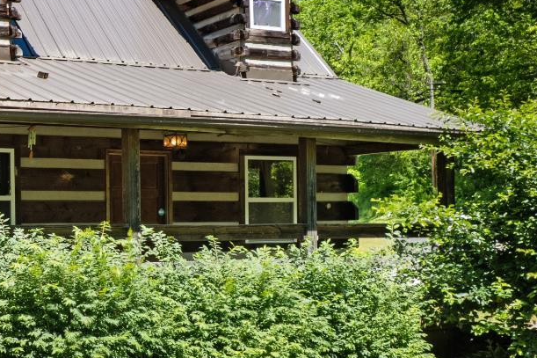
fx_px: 805
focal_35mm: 54
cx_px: -43
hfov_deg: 32.7
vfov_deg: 25.0
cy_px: 215
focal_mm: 8.38
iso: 100
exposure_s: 1/500
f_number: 2.8
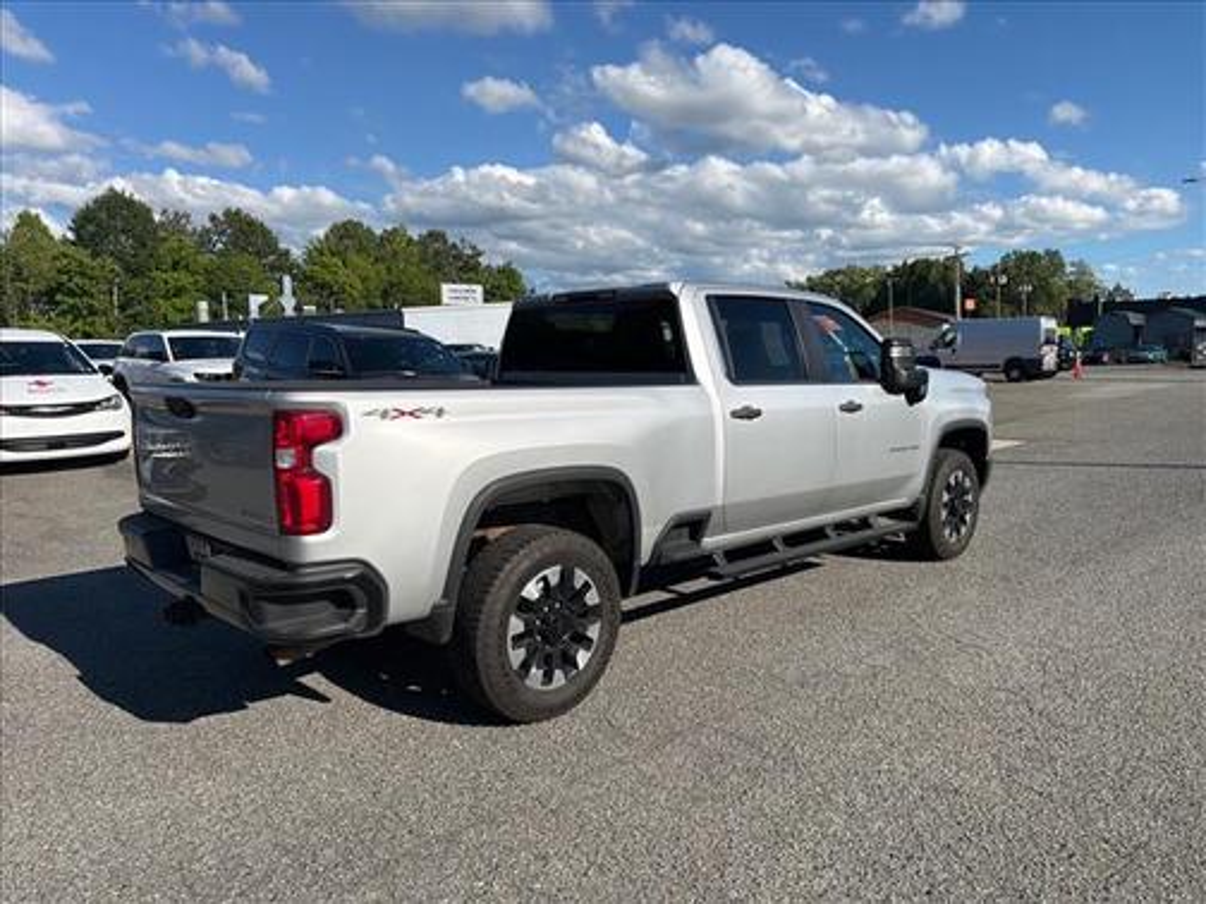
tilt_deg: -6.2
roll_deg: +0.9
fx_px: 836
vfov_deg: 56.8
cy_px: 452
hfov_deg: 71.6
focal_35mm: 24
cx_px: 603
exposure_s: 1/7353
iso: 100
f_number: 1.78
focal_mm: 6.76
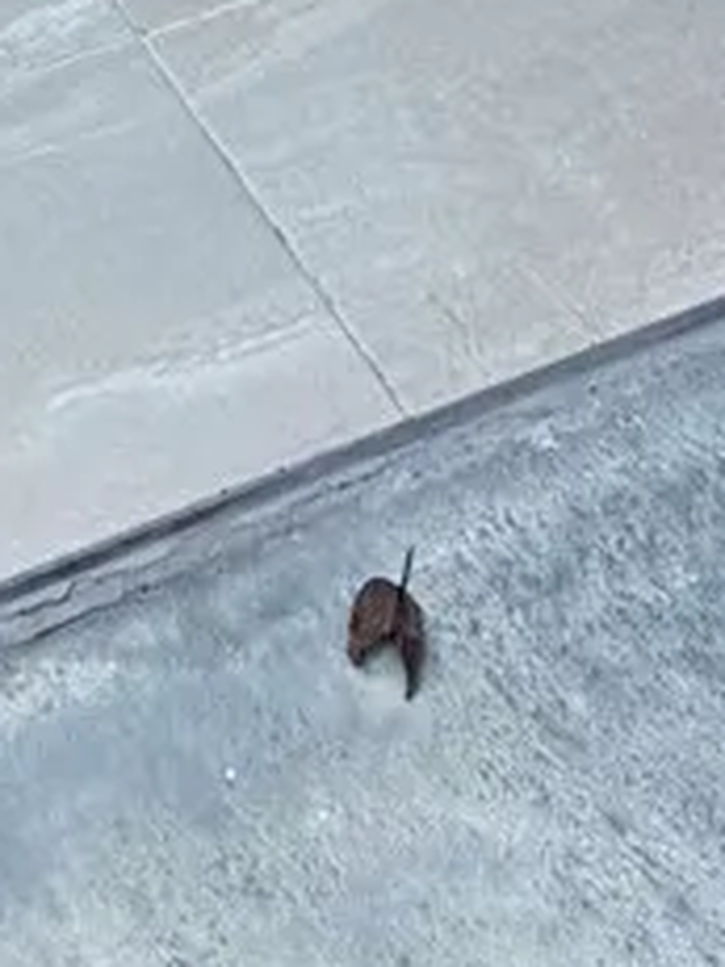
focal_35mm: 97
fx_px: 2711
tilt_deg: -2.4
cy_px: -1972
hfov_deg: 13.8
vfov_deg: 11.3
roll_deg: +1.1
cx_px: -524
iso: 50
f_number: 2.2
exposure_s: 1/502
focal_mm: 2.22
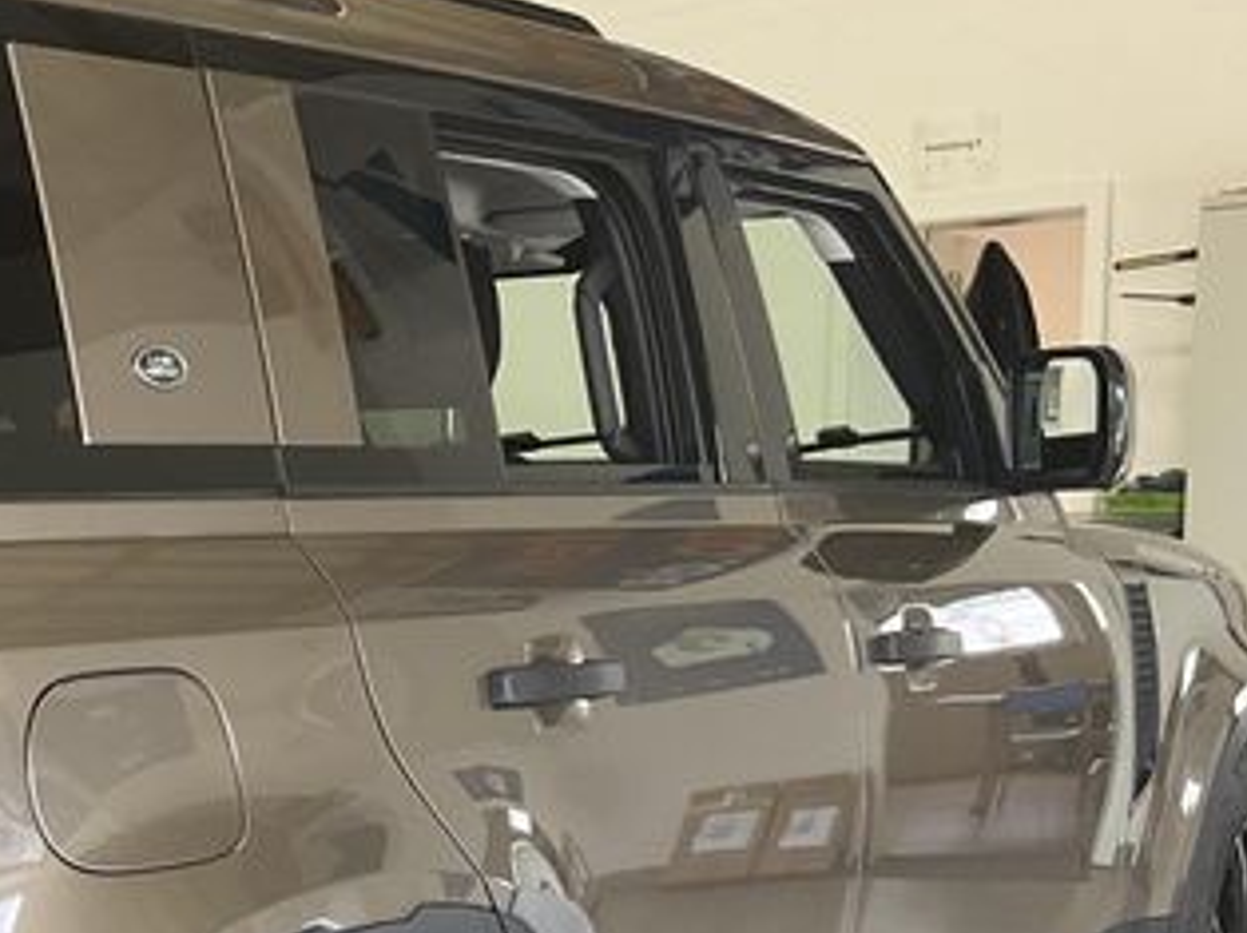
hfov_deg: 24.5
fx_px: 2664
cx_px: -143
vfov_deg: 19.5
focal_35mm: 74
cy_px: 822
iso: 64
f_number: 1.8
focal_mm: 3
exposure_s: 1/76
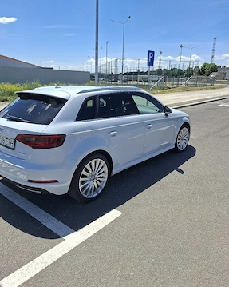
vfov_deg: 68.0
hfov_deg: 56.8
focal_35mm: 25
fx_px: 212
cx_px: 117
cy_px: 132
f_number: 1.8
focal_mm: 5.54
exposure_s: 1/2500
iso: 50
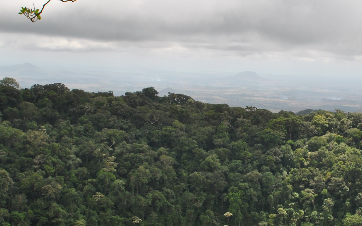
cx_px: 280
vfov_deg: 14.5
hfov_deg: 22.8
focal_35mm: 90
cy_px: 131
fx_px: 888
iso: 100
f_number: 9
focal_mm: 24
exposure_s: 1/200
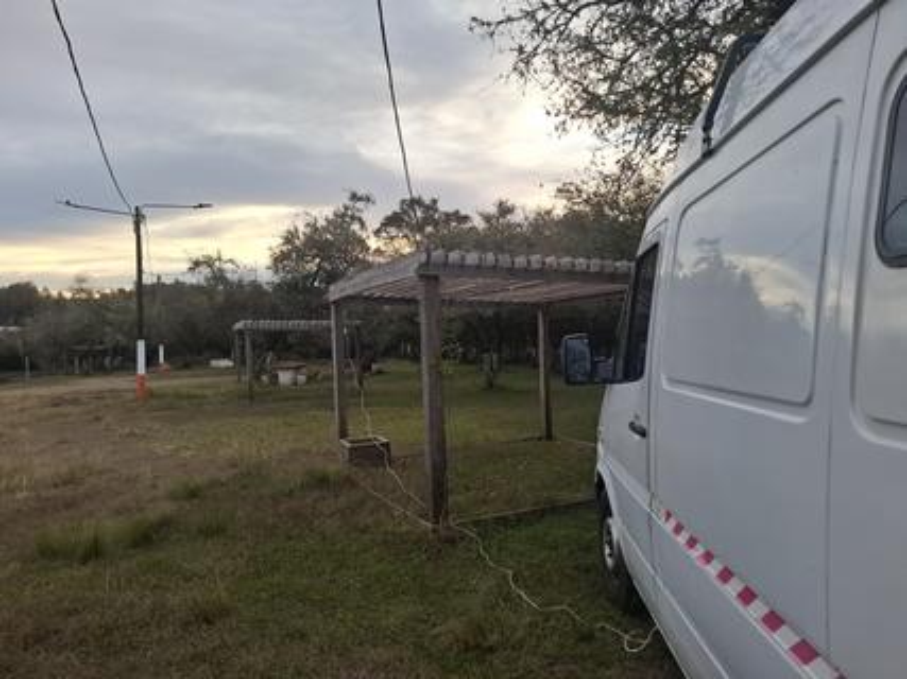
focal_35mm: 23
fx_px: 602
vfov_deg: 58.9
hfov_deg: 73.9
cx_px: 454
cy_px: 340
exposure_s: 1/291
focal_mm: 5.54
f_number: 1.8
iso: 50
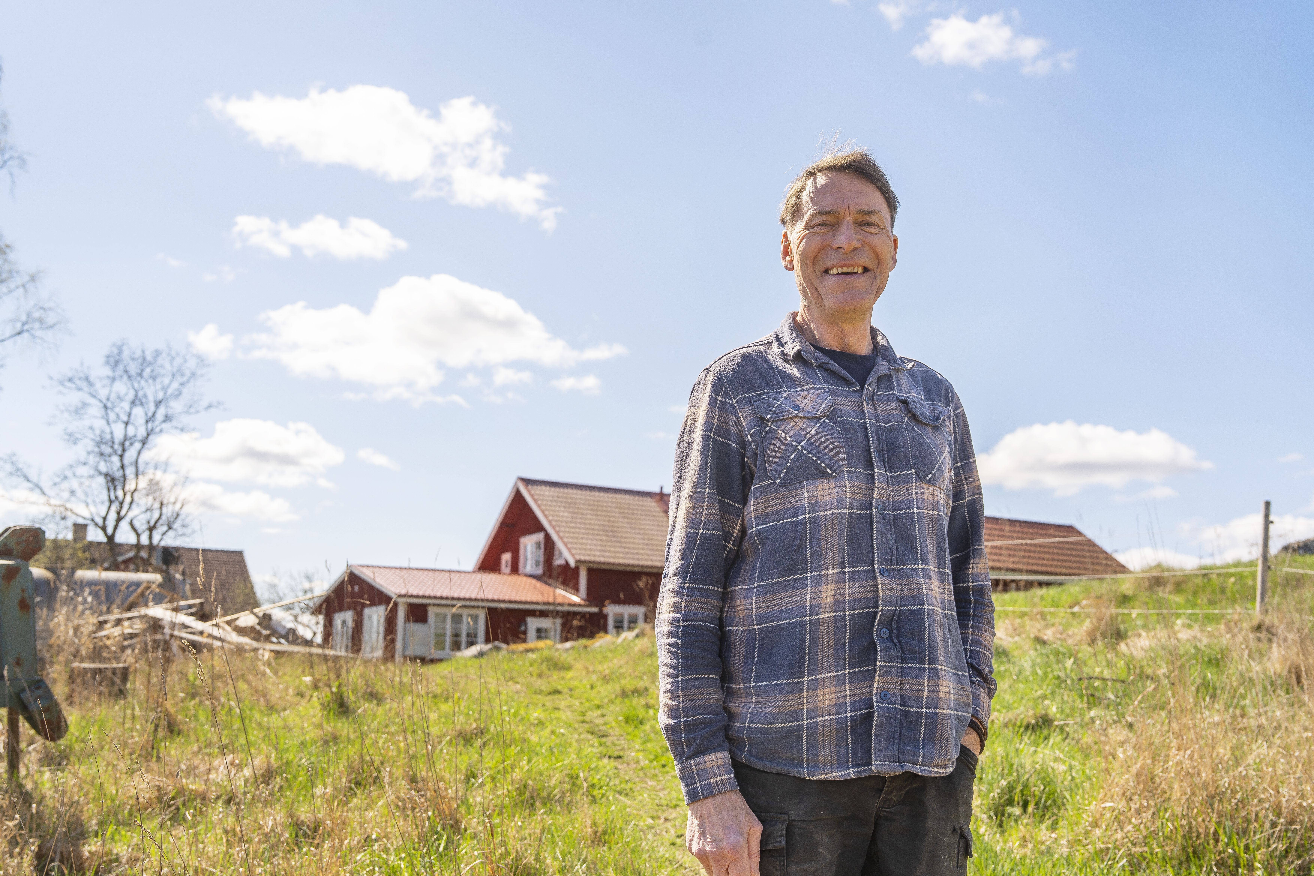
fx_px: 1277
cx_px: 657
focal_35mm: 35
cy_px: 438
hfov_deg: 54.4
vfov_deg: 37.9
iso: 125
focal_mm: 35
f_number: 5.6
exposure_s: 1/640
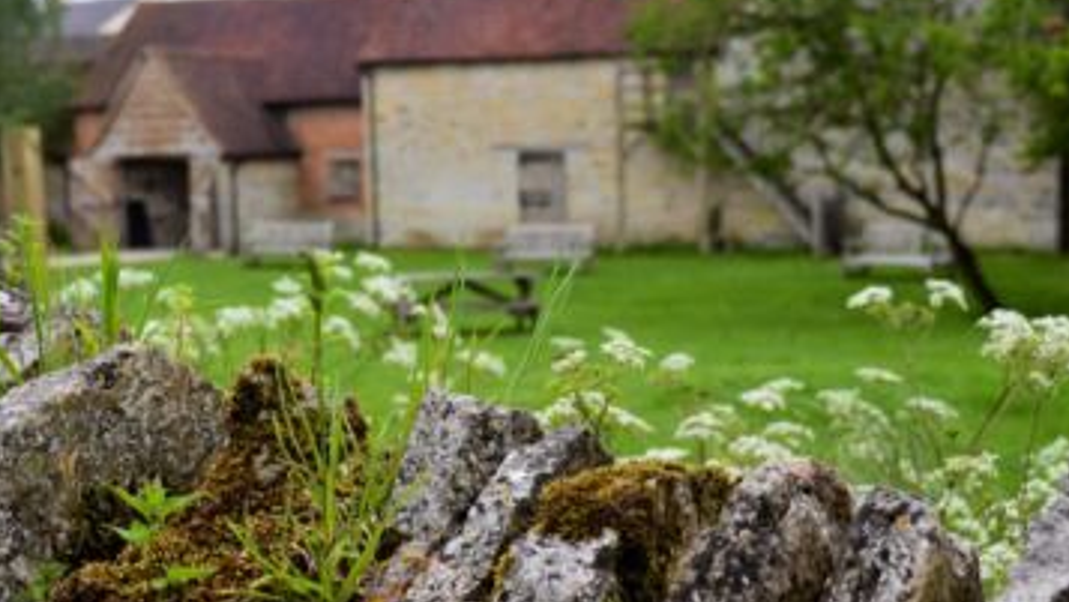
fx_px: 2153
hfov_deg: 27.7
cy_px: 301
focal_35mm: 76
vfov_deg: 15.9
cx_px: 359
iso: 800
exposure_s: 1/1250
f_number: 4
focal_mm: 27
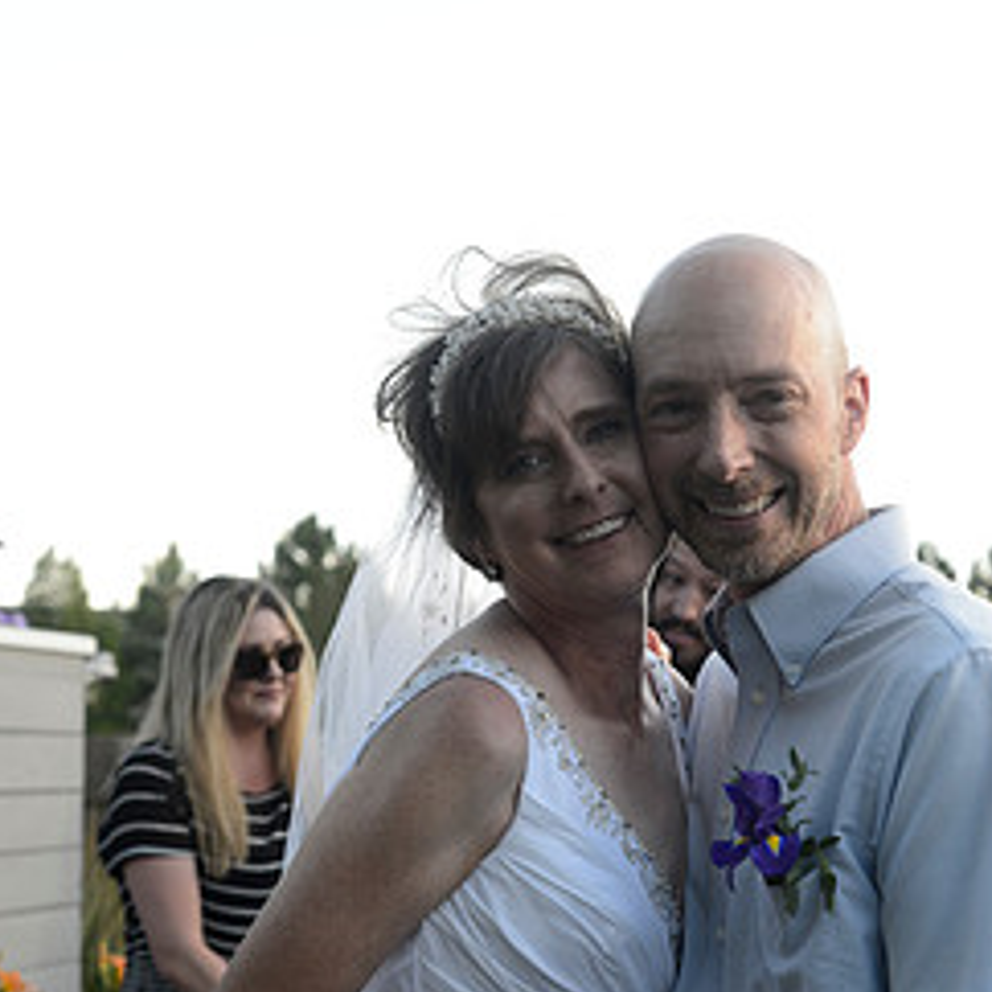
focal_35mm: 79
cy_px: 873
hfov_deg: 21.9
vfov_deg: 21.5
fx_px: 2561
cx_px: 574
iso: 400
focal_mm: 50
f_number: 5
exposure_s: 1/250
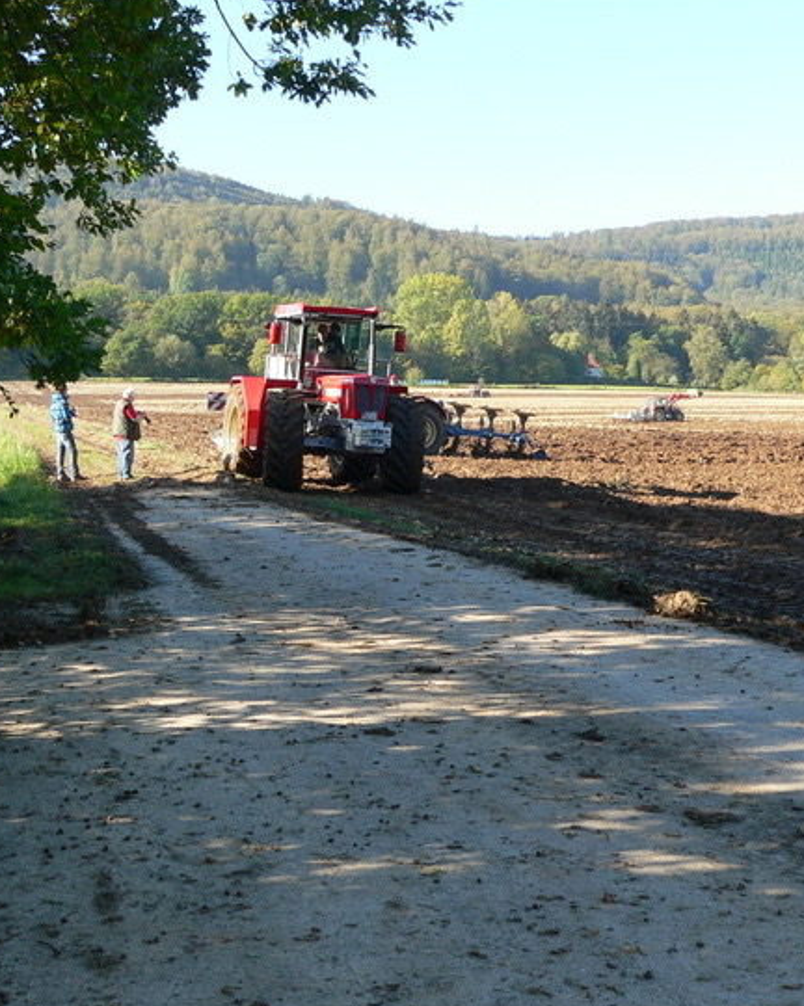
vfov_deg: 36.0
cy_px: 485
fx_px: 1548
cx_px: 361
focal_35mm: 52
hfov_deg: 29.1
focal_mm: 6
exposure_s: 1/160
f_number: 4
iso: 80
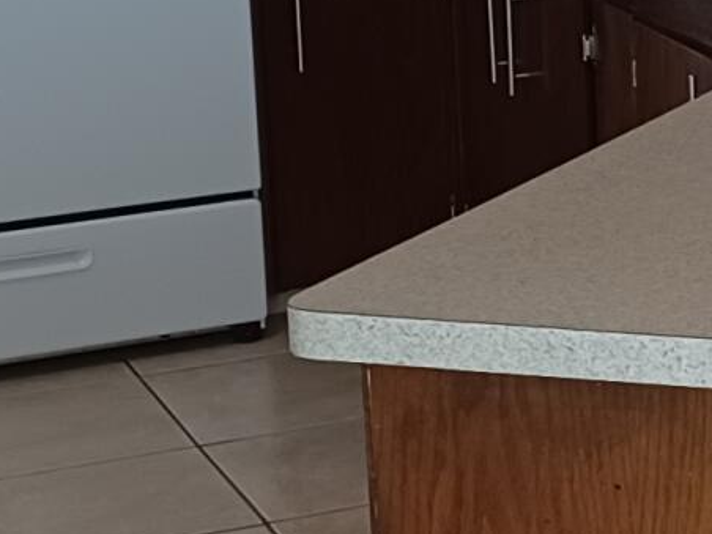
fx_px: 3414
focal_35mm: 166
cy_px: -54
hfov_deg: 11.2
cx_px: 1235
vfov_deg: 8.9
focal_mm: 4.6
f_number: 1.8
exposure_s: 1/60
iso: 320
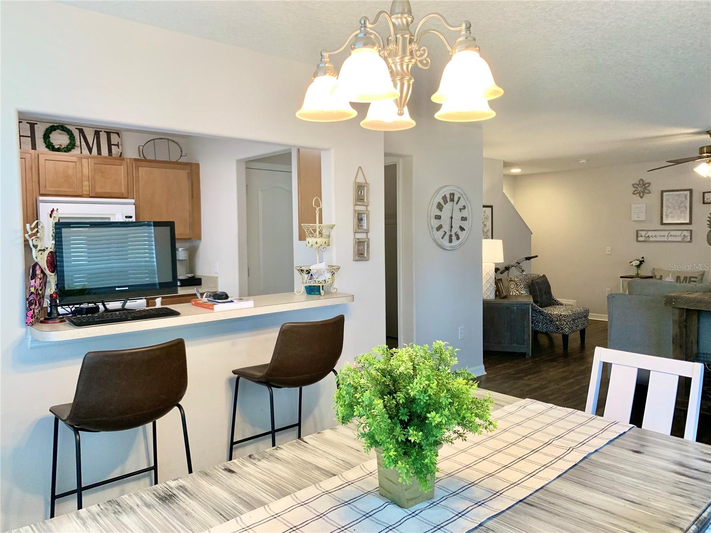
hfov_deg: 67.3
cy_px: 266
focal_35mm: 26
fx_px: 534
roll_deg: +0.4
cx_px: 356
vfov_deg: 53.1
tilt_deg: -2.5
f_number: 1.8
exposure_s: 1/60
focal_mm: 4.25
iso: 80
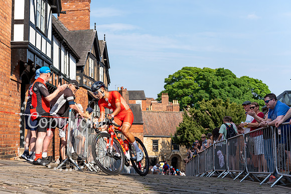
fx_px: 426
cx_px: 104
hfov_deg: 37.5
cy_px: 91
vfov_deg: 25.7
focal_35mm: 53
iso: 100
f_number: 3.2
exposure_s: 1/1250
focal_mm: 41
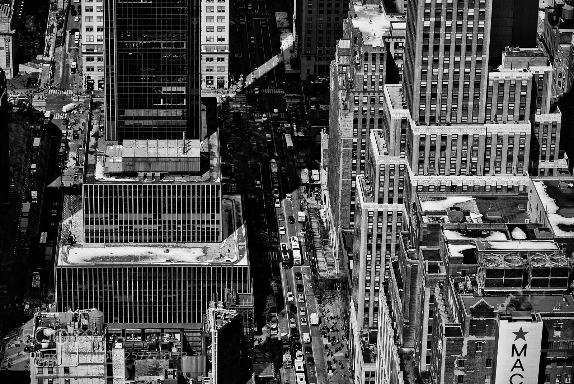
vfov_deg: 11.4
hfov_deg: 17.1
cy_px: 192
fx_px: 1914
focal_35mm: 120
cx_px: 287
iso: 64
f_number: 4
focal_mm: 120
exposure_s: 1/250
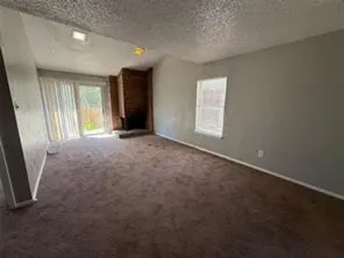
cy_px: 129
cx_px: 172
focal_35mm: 14
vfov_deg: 85.7
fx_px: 139
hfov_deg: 102.1
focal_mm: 2.22
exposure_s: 1/99
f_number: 2.2
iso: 125
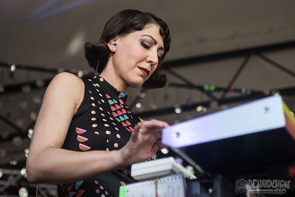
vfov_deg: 18.0
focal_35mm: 76
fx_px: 623
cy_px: 90
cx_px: 148
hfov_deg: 26.6
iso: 250
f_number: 3.5
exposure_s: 1/125
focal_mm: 70
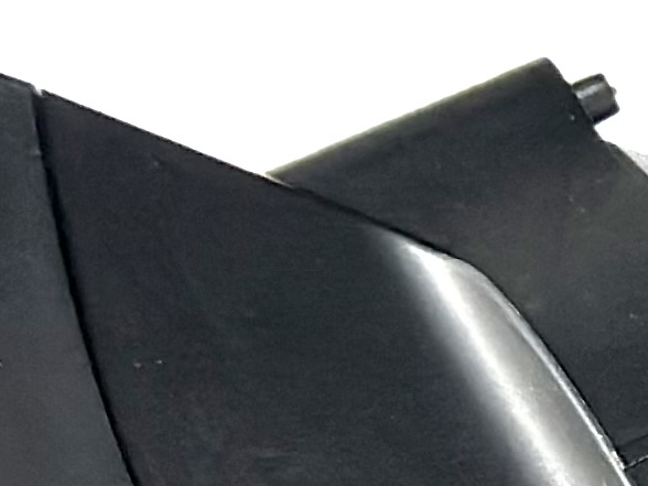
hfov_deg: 5.8
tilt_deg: -57.7
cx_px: 1632
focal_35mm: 329
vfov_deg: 4.5
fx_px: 6159
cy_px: 425
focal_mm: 6.86
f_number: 1.78
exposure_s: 1/89
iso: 125
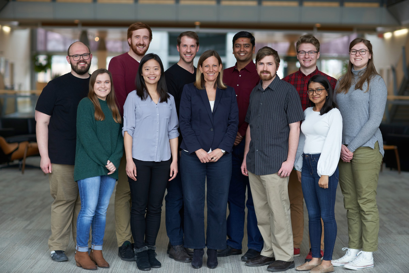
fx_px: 966
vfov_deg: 16.1
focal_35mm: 85
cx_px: 204
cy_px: 136
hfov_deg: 23.9
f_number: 2.2
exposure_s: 1/160
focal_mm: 85
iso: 200
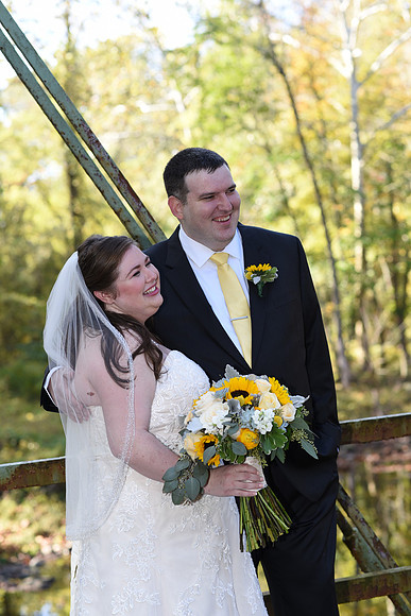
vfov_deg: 23.9
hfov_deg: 16.1
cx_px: 206
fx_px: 1455
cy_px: 308
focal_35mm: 85
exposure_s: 1/200
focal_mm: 85
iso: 200
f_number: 4
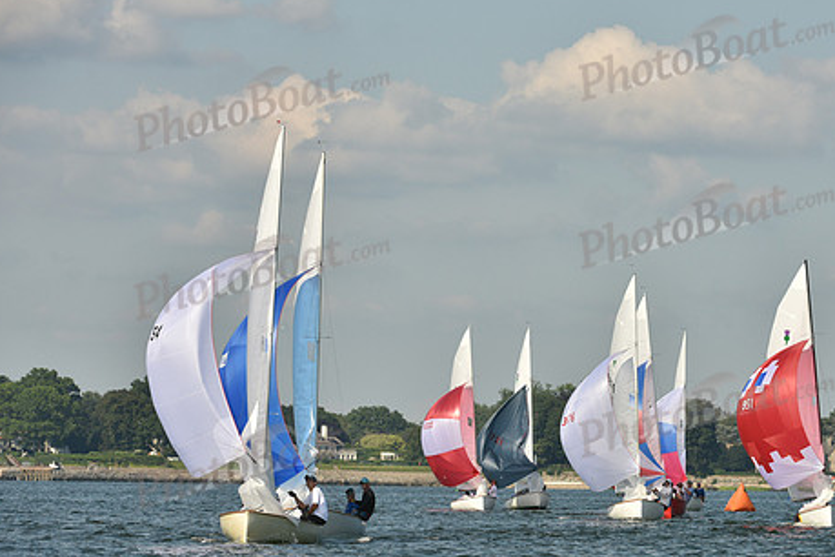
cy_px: 341
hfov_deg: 7.4
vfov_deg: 4.9
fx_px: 6448
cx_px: 486
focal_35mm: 278
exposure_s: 1/1250
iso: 250
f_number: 7.1
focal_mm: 220
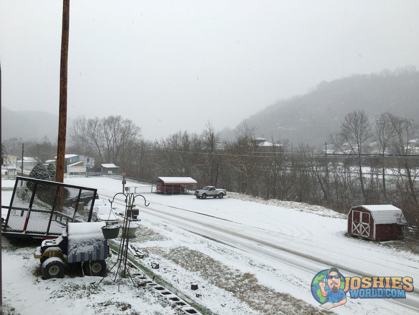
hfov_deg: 61.7
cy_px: 158
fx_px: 351
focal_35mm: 29
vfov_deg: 48.2
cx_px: 210
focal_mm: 4.15
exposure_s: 1/320
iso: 25
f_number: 2.2
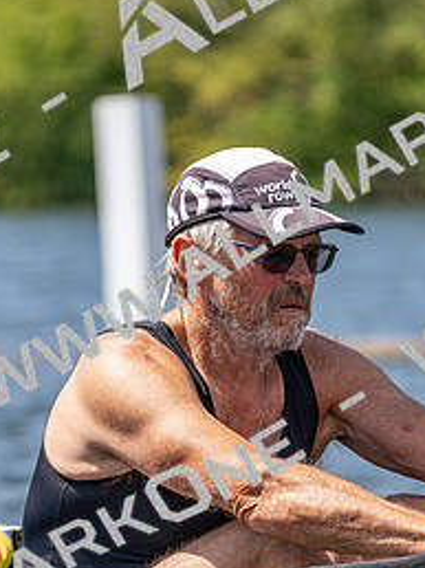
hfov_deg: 2.8
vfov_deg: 3.7
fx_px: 8805
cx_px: 240
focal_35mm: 537
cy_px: 413
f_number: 5.6
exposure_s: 1/2000
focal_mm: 248
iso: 320
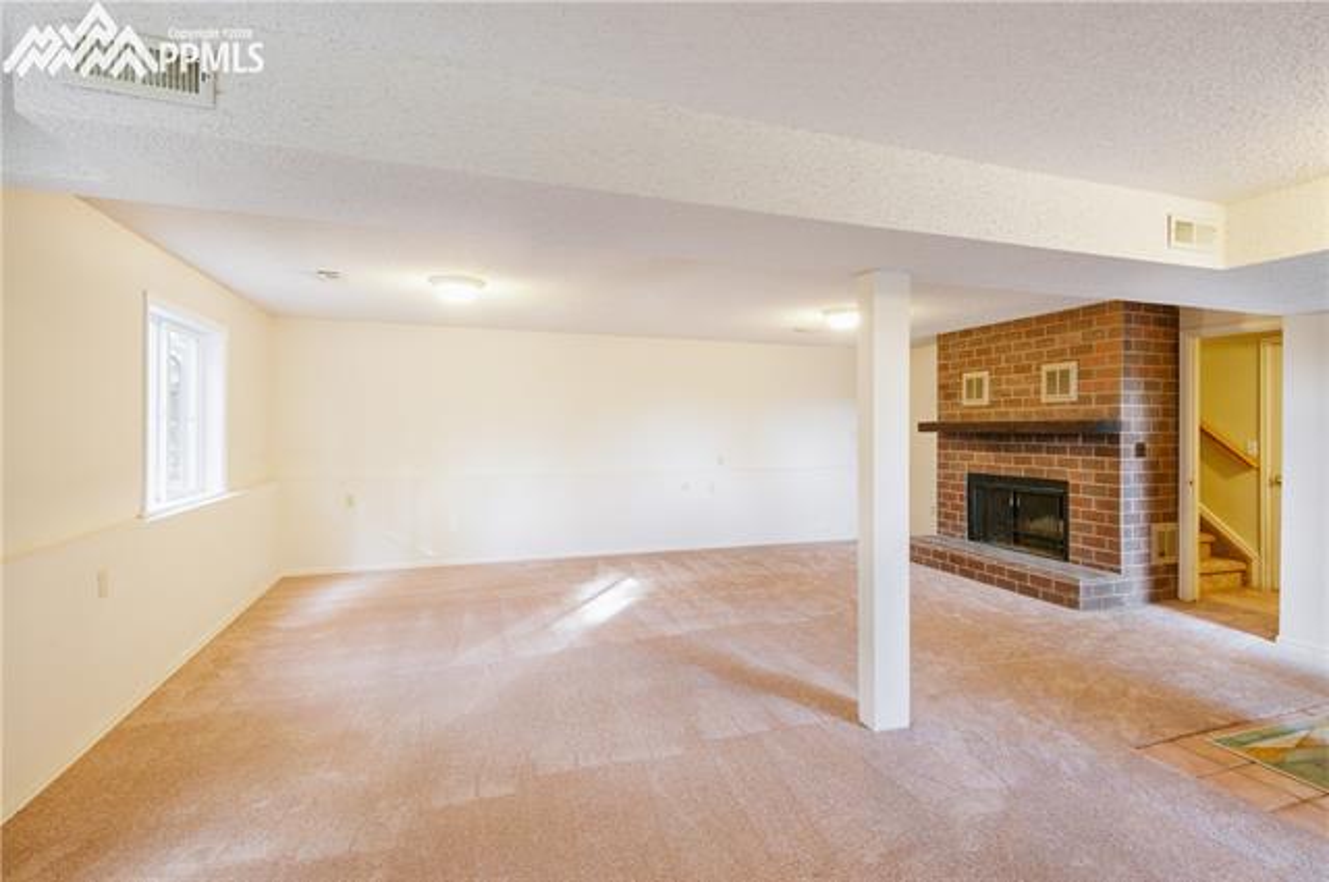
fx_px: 627
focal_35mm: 17
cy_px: 441
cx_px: 664
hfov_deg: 93.3
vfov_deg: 70.3
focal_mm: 17
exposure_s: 1/2
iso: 800
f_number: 11
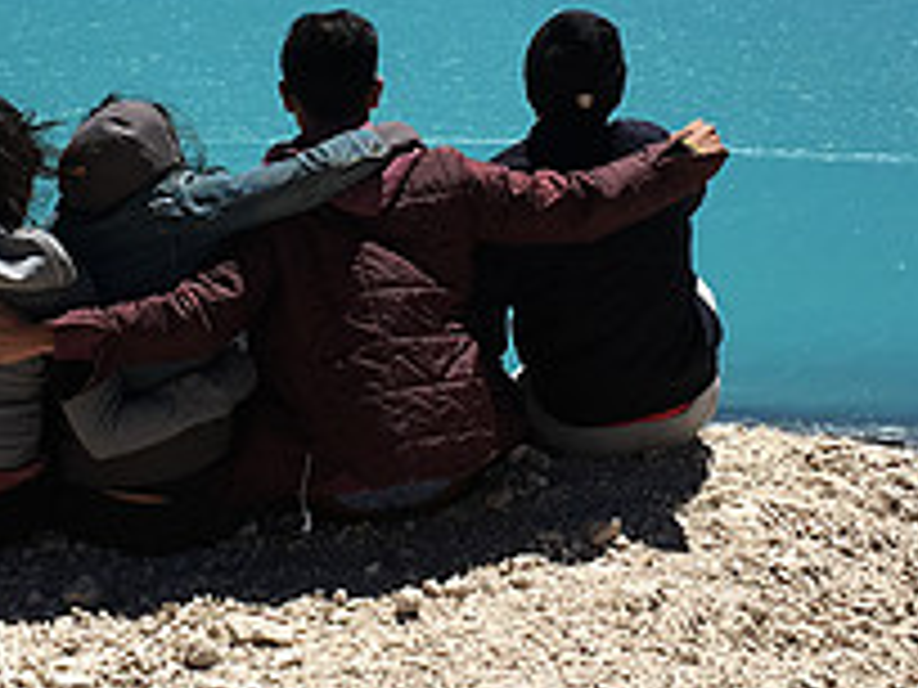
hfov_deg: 22.2
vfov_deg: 16.5
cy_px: 20
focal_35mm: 88
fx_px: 2334
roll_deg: -0.8
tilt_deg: -5.3
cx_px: 333
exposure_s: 1/2653
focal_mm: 4.15
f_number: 2.2
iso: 25
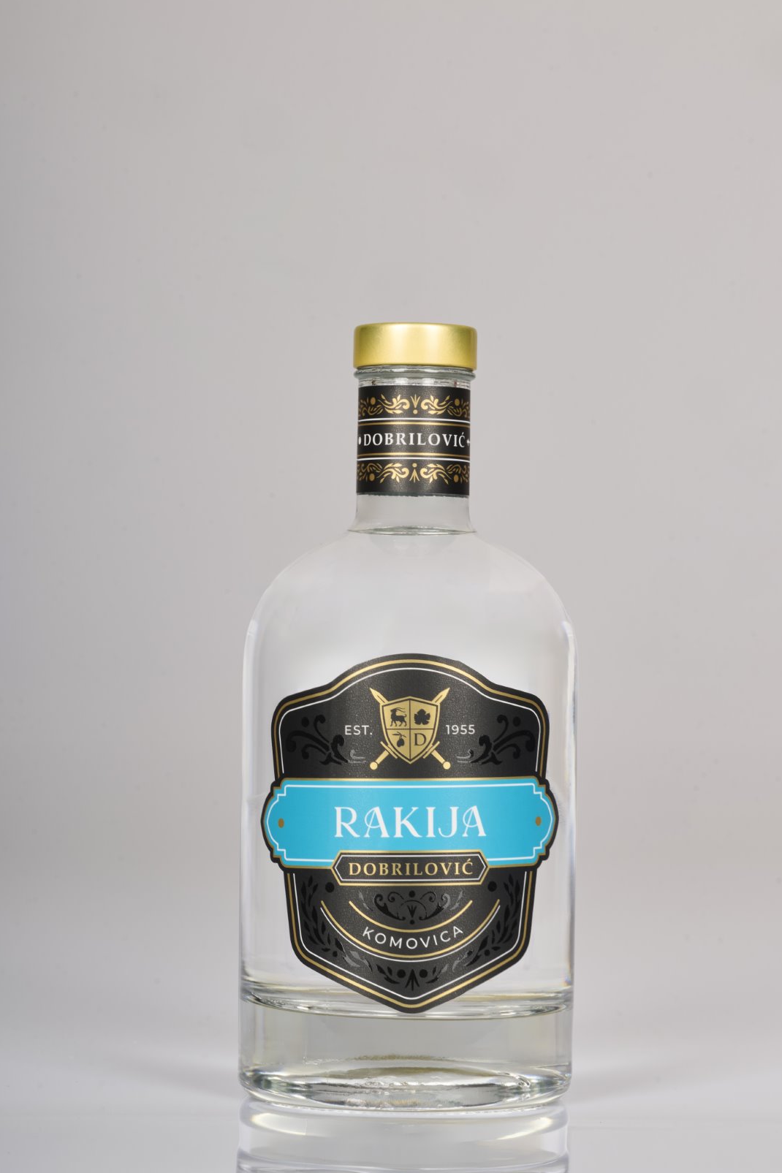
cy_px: 591
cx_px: 392
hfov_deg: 12.9
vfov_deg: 19.3
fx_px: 3454
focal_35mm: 106
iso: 64
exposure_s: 1/160
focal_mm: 105
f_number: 16
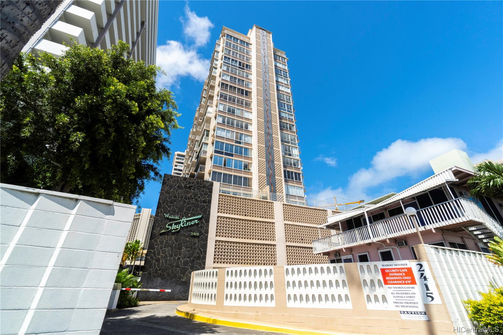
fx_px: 210
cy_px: 168
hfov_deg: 100.4
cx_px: 252
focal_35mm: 15
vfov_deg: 77.3
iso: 200
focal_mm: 10
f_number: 9
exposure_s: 1/250
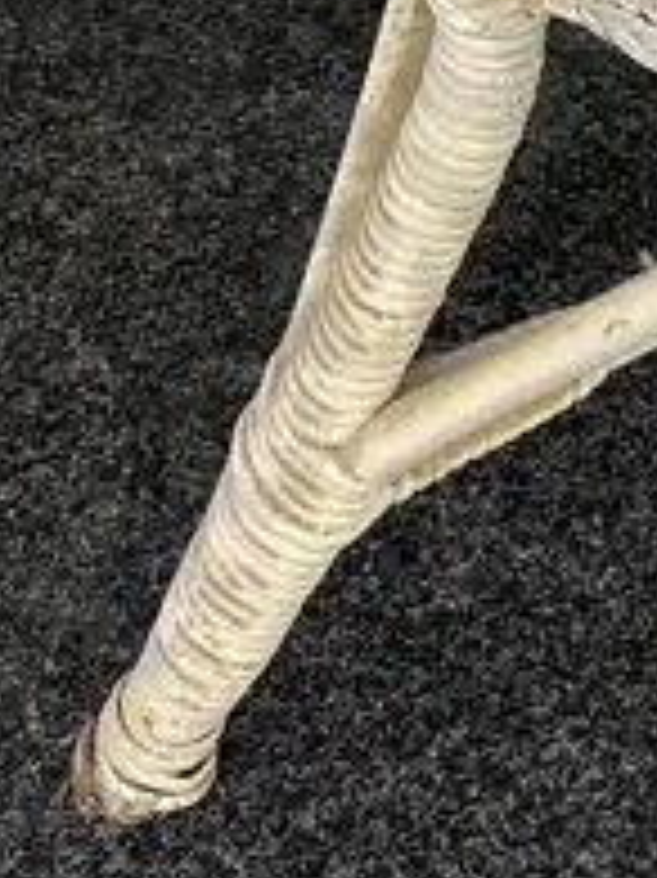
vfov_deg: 14.6
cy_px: -432
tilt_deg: -36.7
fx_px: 3192
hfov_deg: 11.4
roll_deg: -1.7
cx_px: 891
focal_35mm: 126
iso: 200
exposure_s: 1/100
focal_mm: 6.86
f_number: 1.78
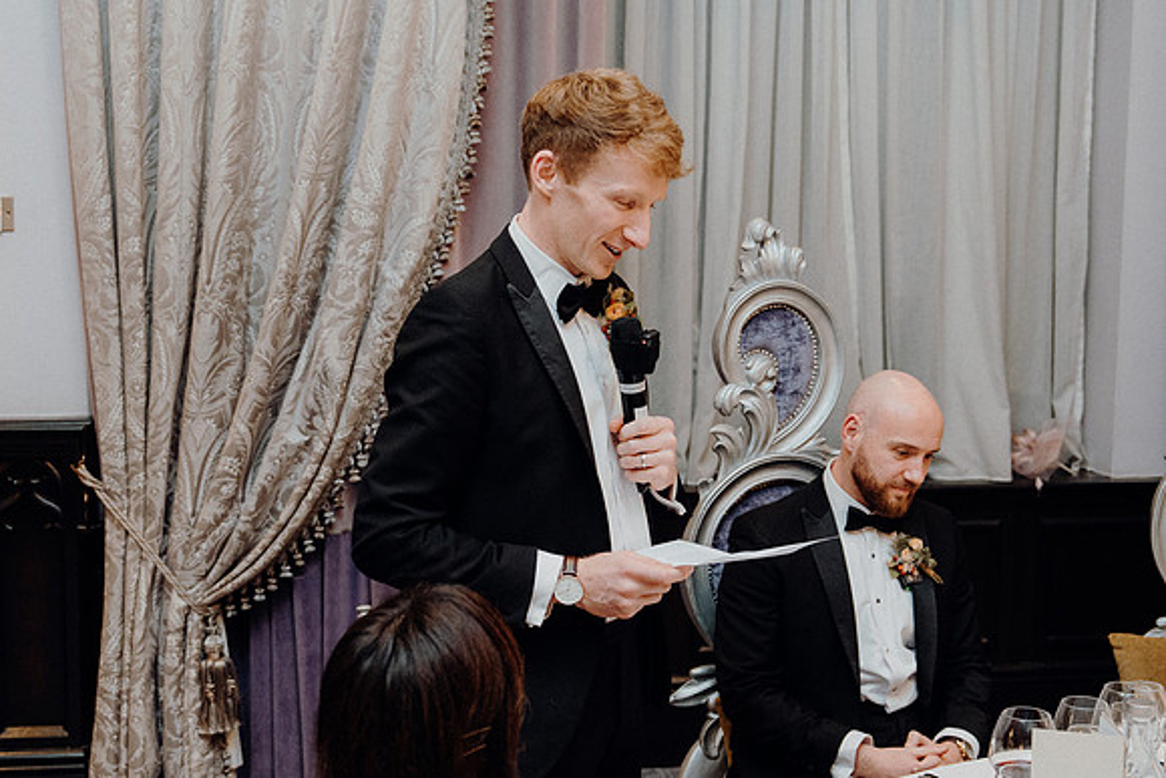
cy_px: 389
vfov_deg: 25.1
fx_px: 1749
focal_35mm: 54
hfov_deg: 36.9
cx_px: 583
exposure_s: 1/160
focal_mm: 36
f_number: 3.5
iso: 2500
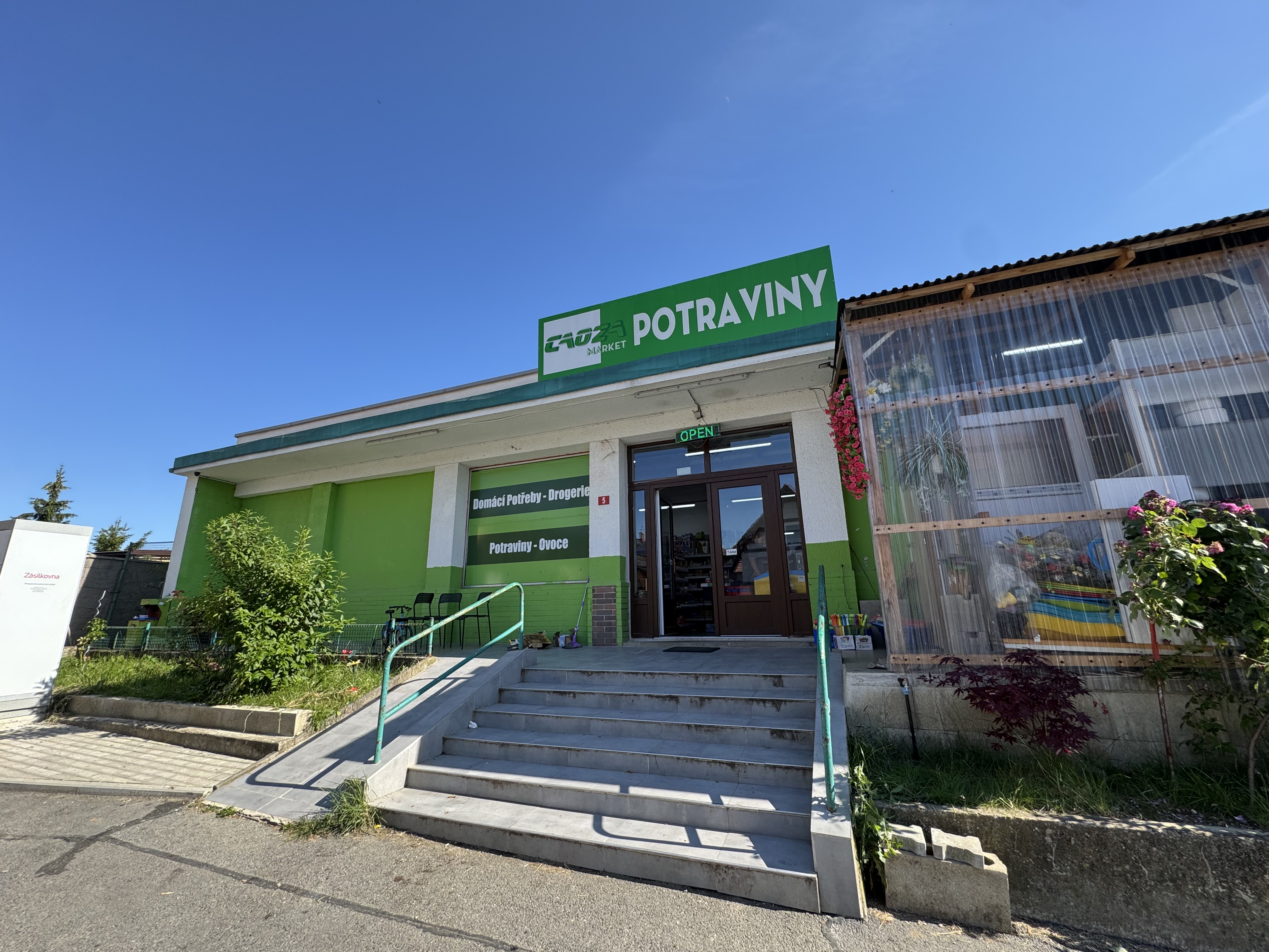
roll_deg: +1.0
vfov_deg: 85.7
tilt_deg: +15.2
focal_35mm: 14
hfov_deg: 102.1
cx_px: 634
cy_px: 476
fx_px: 513
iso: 40
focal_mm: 2.22
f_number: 2.2
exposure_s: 1/587
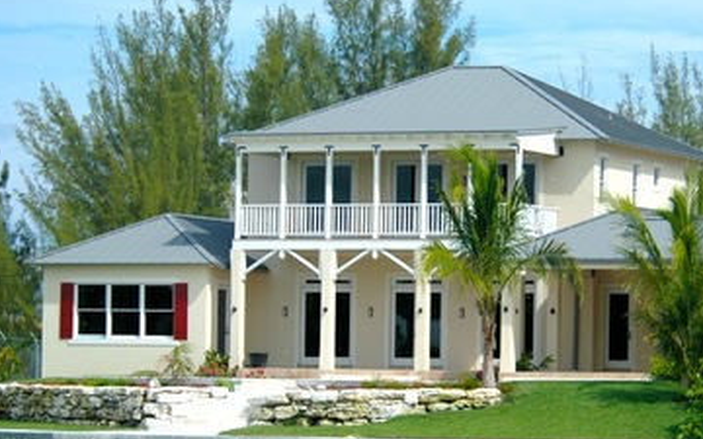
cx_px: 424
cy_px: 281
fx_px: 3659
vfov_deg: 6.9
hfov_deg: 11.0
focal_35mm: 191
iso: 200
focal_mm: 100
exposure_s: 1/400
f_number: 5
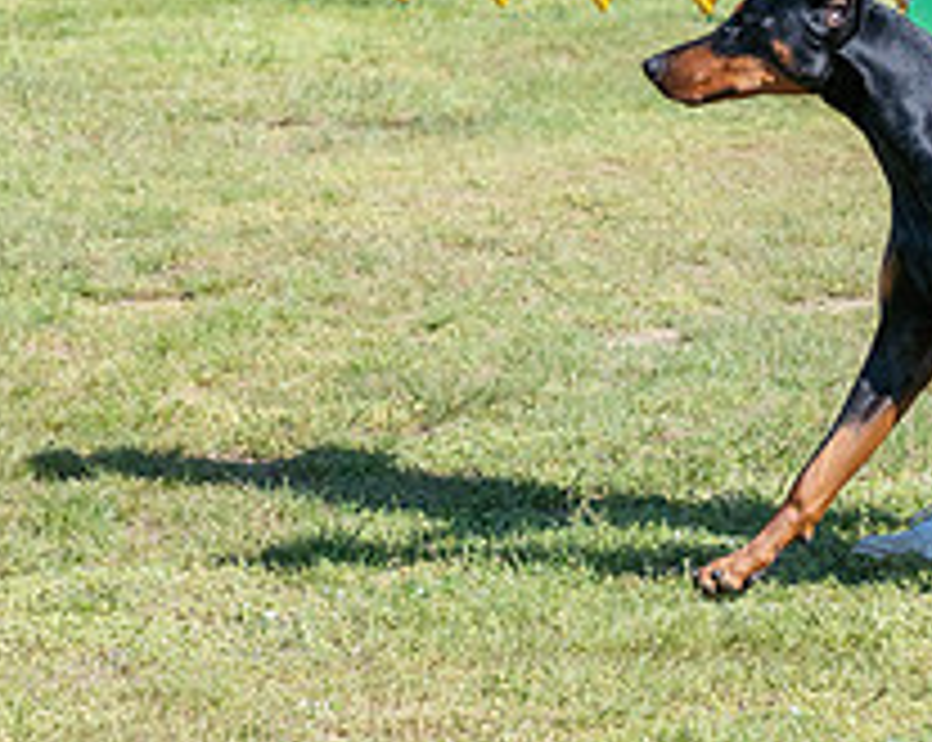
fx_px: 9889
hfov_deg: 5.4
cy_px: -40
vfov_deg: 4.3
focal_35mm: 359
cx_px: 934
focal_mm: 117
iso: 800
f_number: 6.3
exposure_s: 1/2000
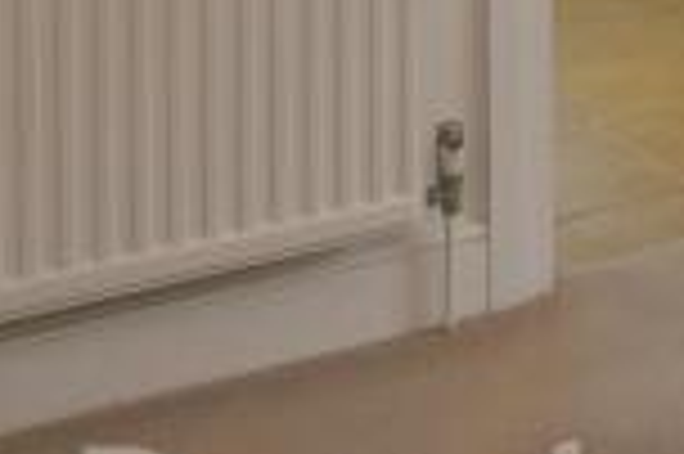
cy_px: -528
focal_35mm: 101
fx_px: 1917
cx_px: 1364
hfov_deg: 15.9
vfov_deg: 11.7
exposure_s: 1/13
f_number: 8
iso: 125
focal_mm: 10
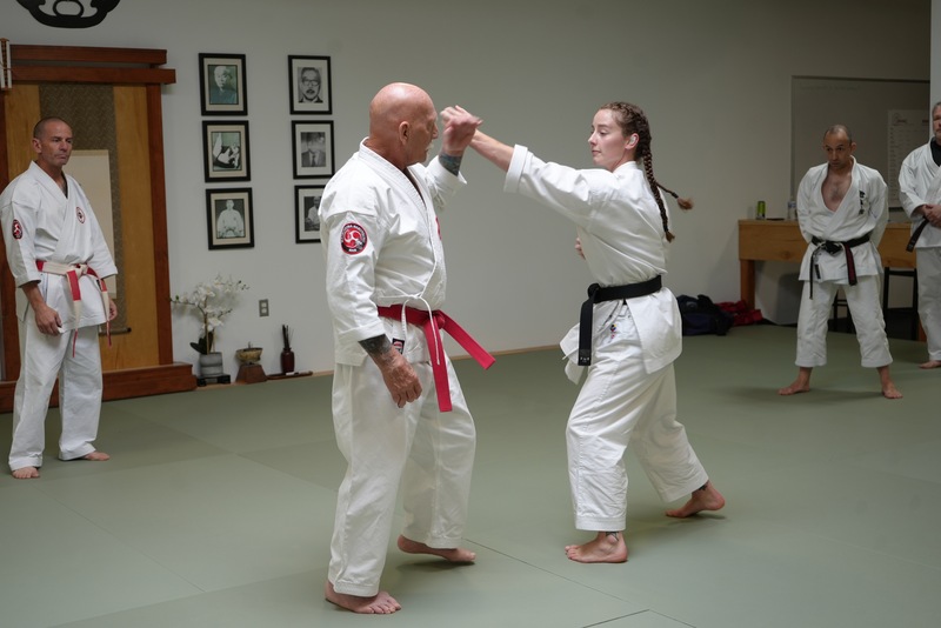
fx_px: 1229
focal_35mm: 47
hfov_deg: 41.9
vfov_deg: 28.7
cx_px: 470
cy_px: 314
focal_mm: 47
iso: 400
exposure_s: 1/160
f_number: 4.5
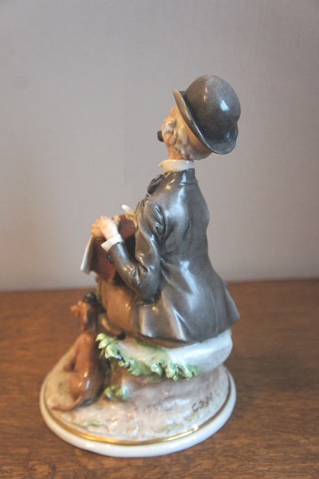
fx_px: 539
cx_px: 160
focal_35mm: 40
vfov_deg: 47.9
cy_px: 240
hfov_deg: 33.0
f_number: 4
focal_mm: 27
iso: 1600
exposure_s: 1/50
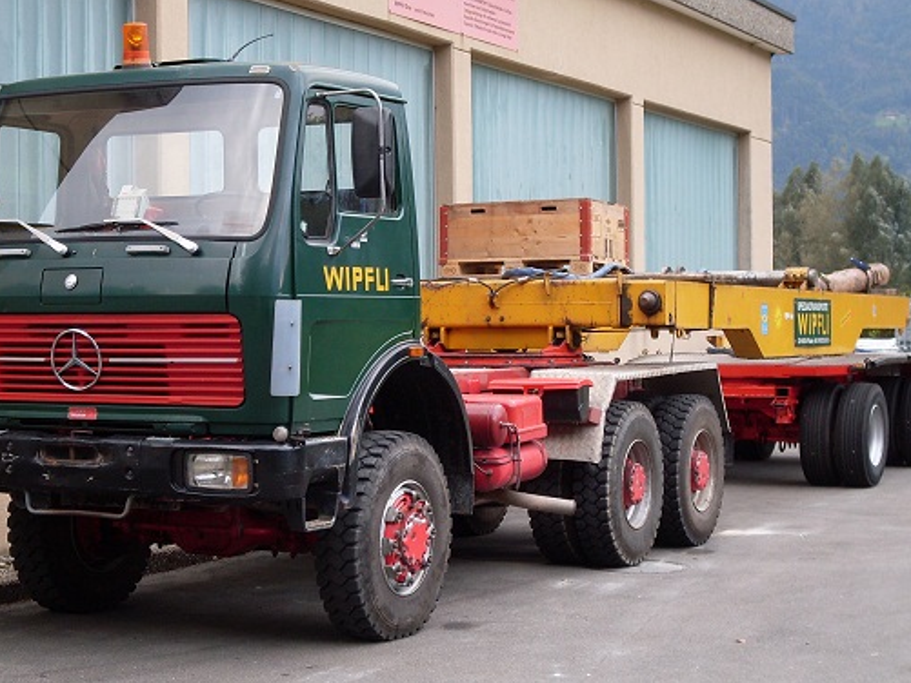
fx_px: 2238
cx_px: 440
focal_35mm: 85
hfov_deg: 23.0
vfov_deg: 17.4
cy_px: 343
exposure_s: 1/20
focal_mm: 11.7
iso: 80
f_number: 3.7
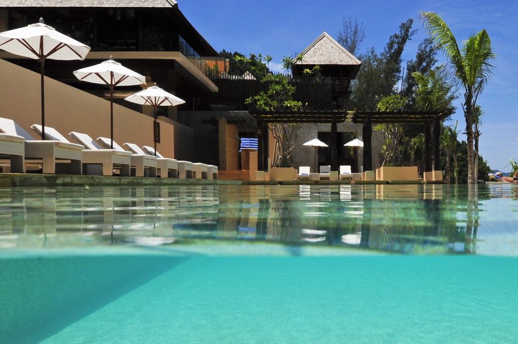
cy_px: 193
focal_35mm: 33
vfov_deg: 39.8
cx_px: 353
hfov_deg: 55.8
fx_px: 474
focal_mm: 10
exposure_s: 1/500
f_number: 11
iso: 200
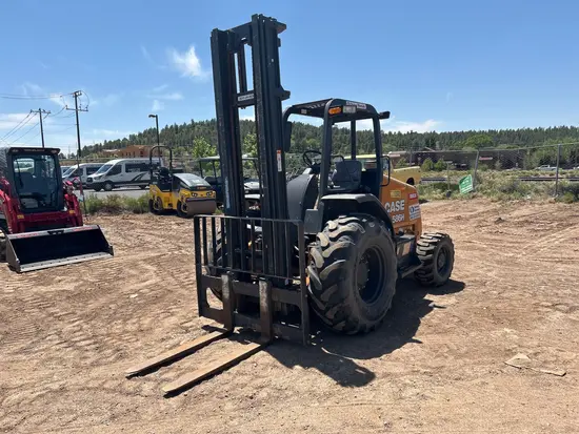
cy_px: 217
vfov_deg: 53.1
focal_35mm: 26
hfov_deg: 67.3
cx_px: 290
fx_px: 435
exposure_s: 1/3831
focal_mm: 5.7
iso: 50
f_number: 1.5
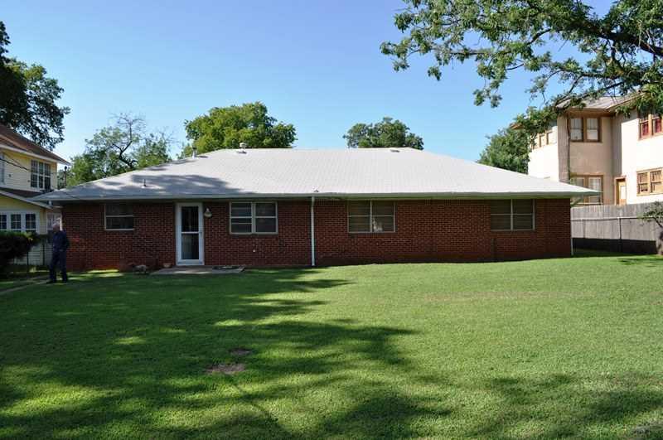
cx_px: 332
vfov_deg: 47.8
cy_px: 220
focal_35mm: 27
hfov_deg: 67.5
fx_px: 497
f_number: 9
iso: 200
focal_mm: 18
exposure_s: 1/320
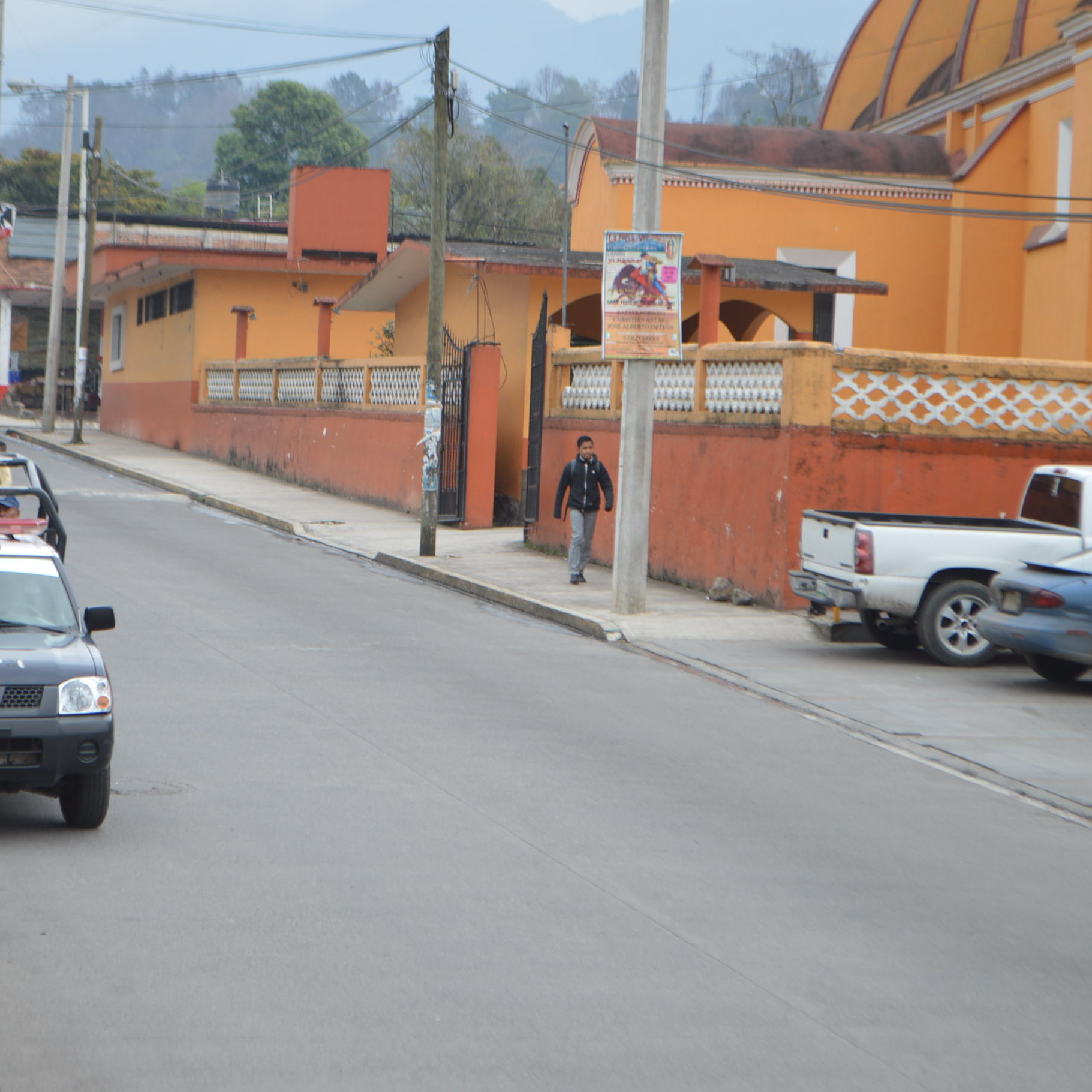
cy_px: 518
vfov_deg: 15.1
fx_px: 4129
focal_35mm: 116
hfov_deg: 15.0
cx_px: 349
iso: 110
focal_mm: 55
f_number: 5.6
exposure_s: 1/125
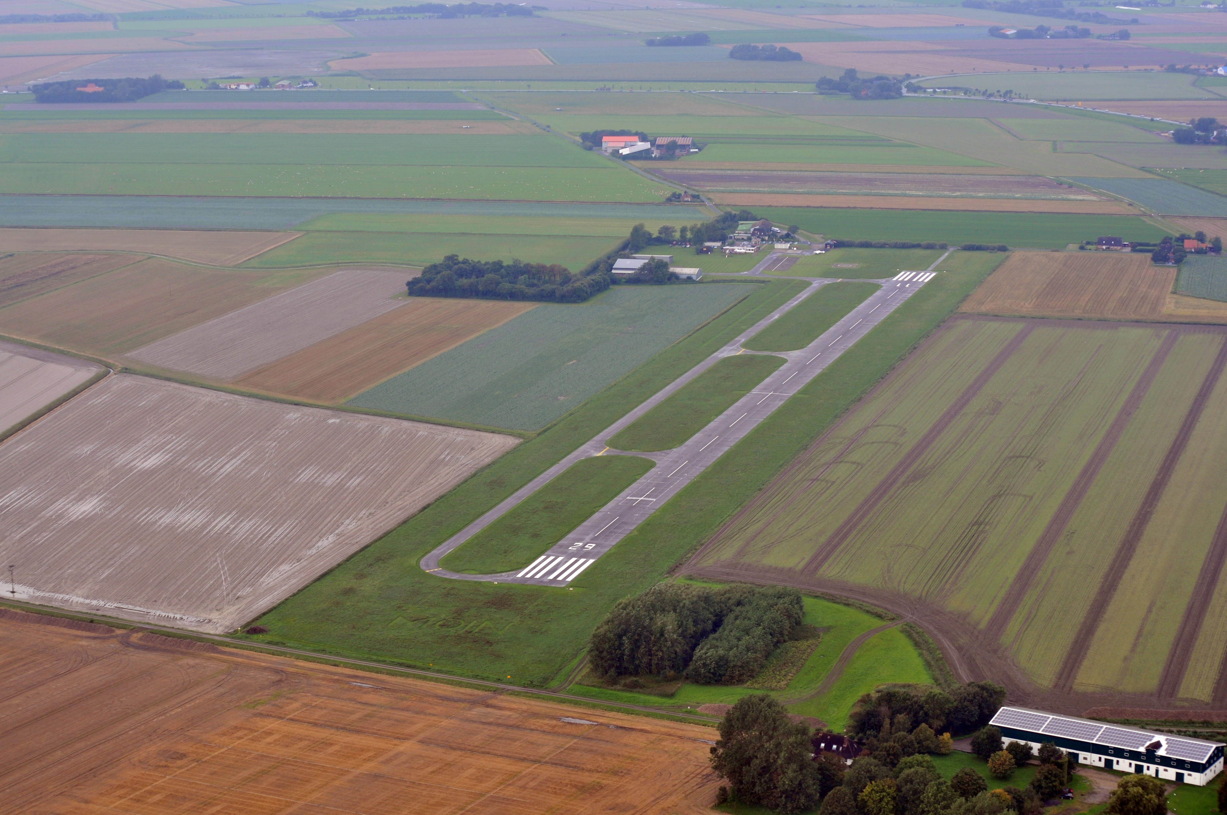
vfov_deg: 18.1
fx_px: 2553
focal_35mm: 75
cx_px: 614
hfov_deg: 27.0
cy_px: 408
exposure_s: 1/250
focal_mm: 50
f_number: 8
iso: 200
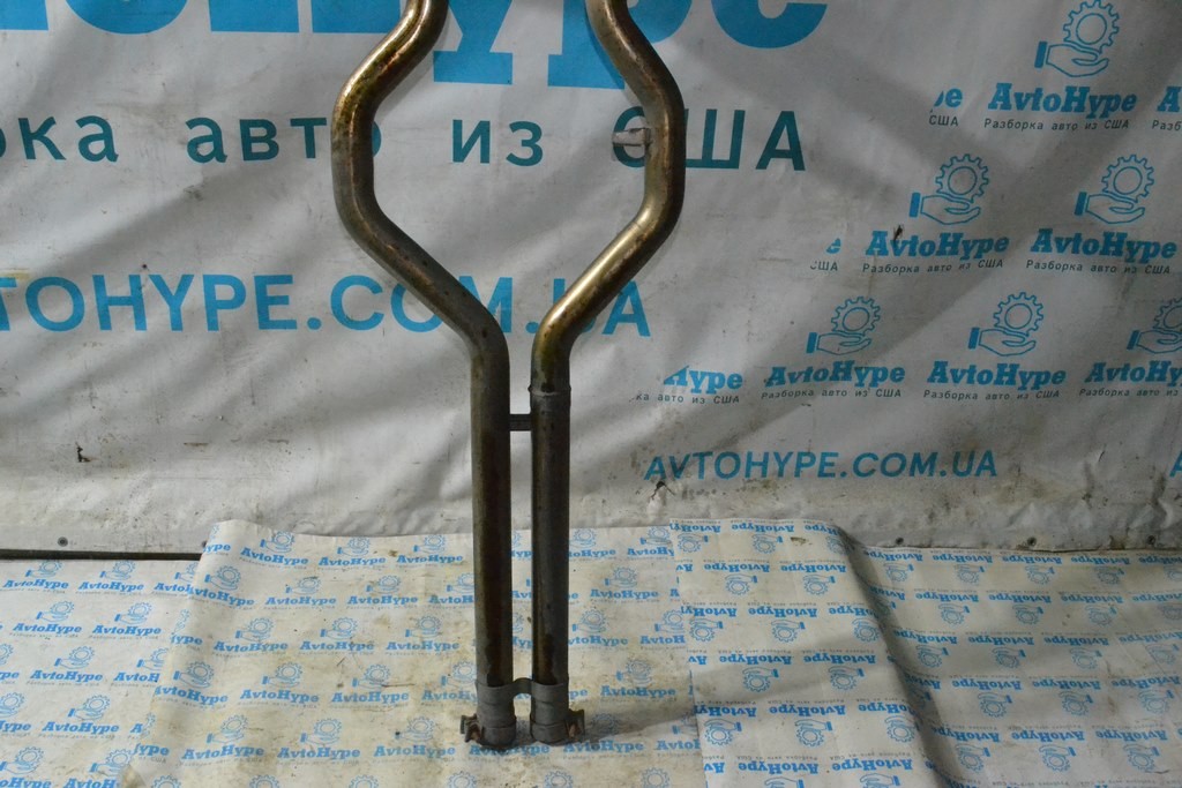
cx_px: 591
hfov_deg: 53.1
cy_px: 394
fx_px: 1182
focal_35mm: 36
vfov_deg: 36.9
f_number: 9
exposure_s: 1/160
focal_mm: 24
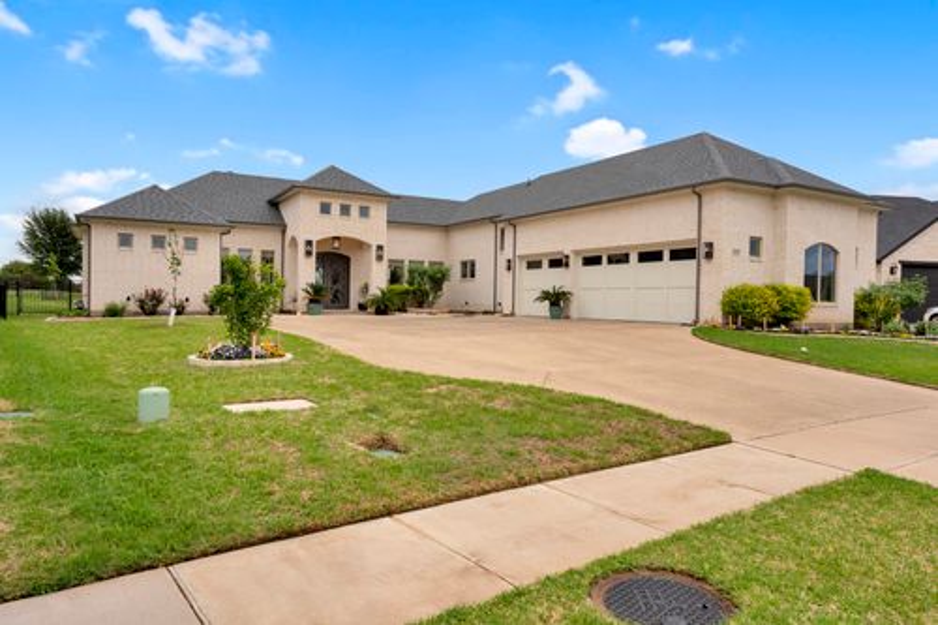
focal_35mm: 22
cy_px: 312
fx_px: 578
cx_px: 469
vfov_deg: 56.8
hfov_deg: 78.1
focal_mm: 22.2
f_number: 9
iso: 160
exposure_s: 1/800
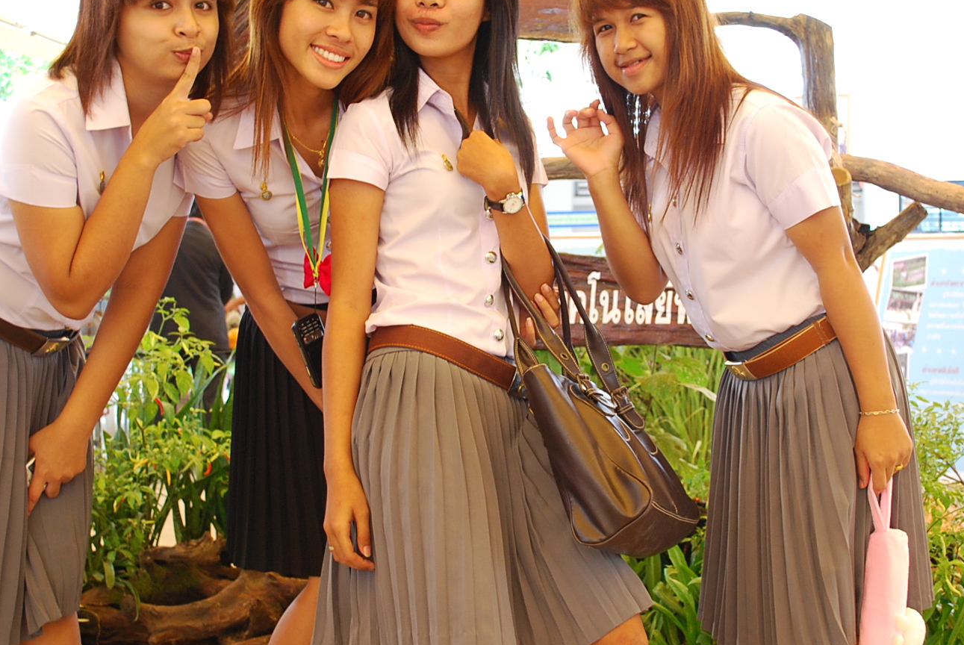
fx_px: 1448
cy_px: 311
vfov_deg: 25.1
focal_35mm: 54
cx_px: 495
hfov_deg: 36.8
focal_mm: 24
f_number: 4.2
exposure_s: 1/50
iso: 400
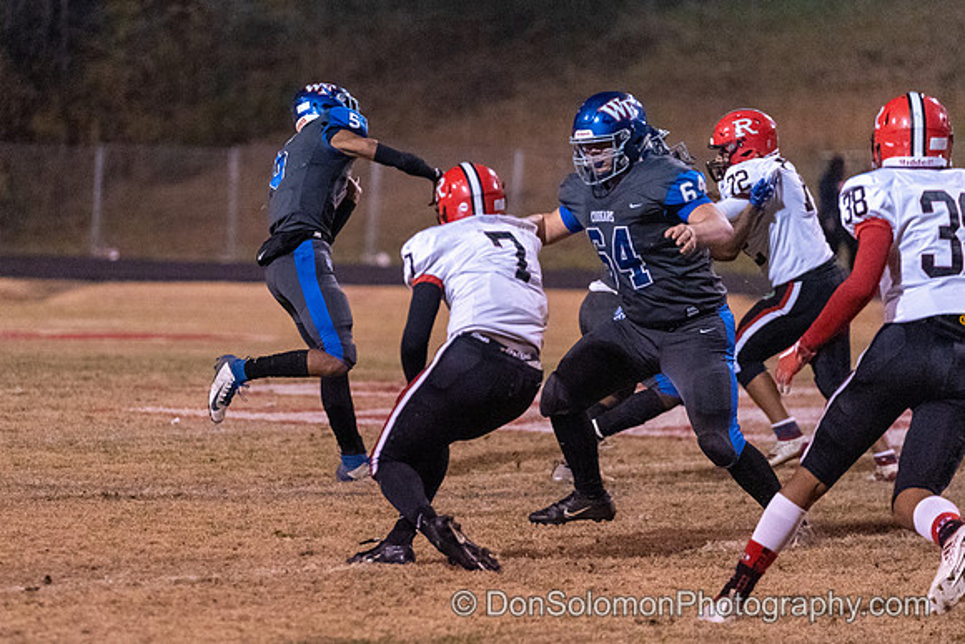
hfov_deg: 8.7
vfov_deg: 5.8
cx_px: 352
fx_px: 6364
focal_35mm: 237
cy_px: 256
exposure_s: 1/800
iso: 8000
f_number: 2.8
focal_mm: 187
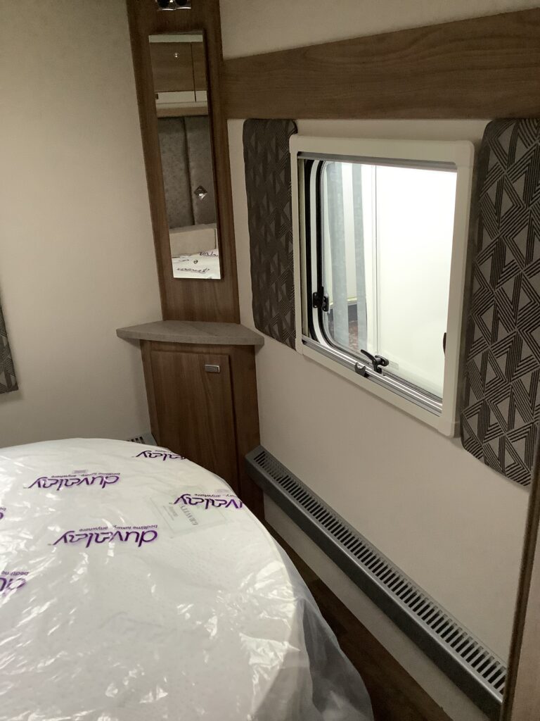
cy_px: 360
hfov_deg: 45.4
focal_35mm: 31
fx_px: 645
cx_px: 270
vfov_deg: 58.4
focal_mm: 3.3
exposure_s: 1/60
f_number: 2.4
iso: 320
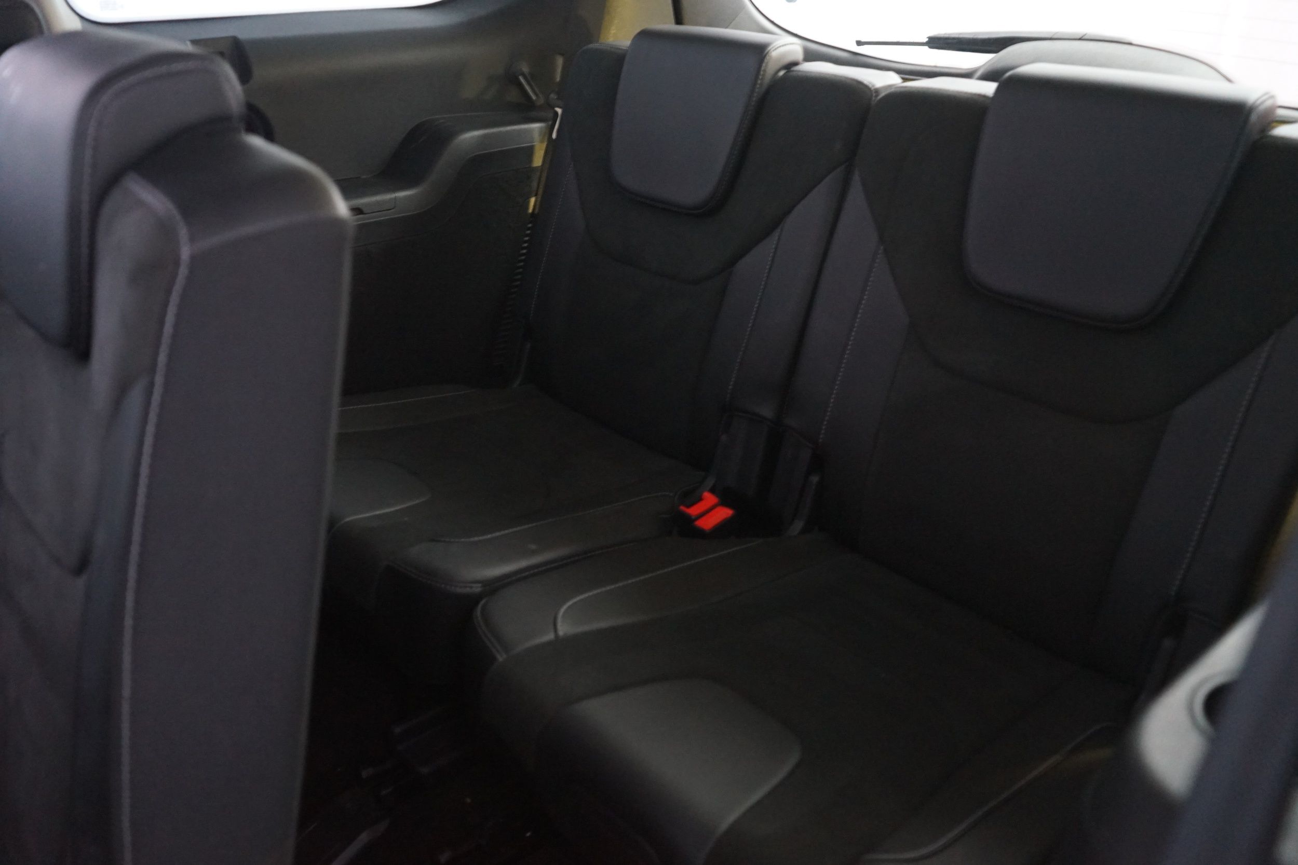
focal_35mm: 29
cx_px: 649
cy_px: 432
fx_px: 1046
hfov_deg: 63.7
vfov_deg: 45.0
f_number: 4
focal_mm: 29
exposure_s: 1/3
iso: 4000
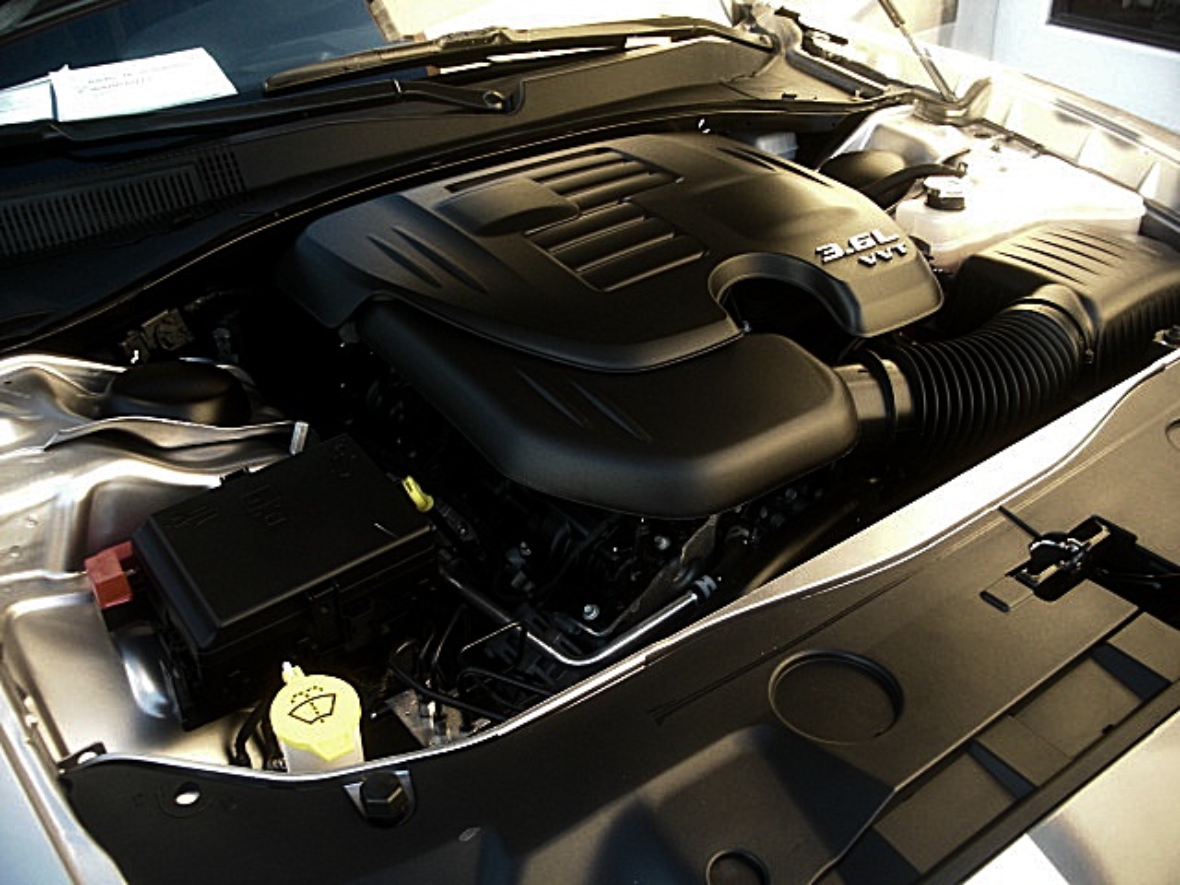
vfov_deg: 39.7
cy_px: 442
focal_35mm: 36
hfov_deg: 51.4
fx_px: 1227
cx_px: 590
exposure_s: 1/100
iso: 200
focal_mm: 6.3
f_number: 2.8
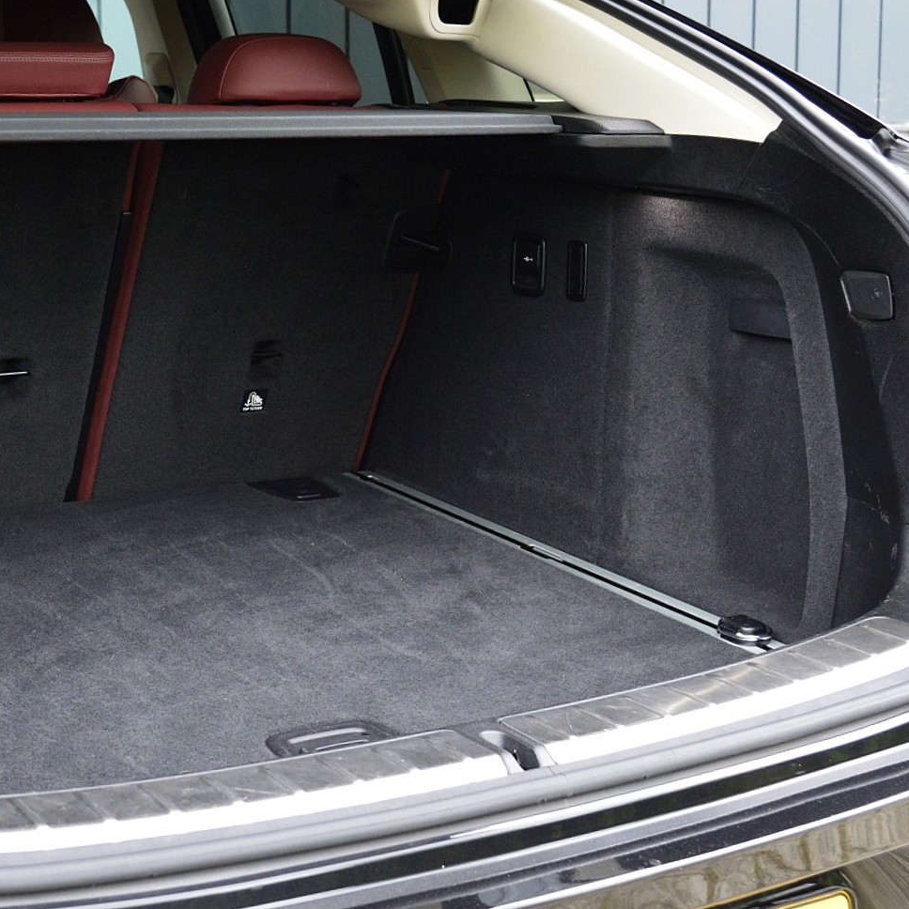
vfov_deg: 29.7
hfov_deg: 29.5
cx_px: 292
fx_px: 1715
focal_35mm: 58
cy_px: 406
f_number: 6.3
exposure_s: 1/60
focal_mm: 27
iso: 800
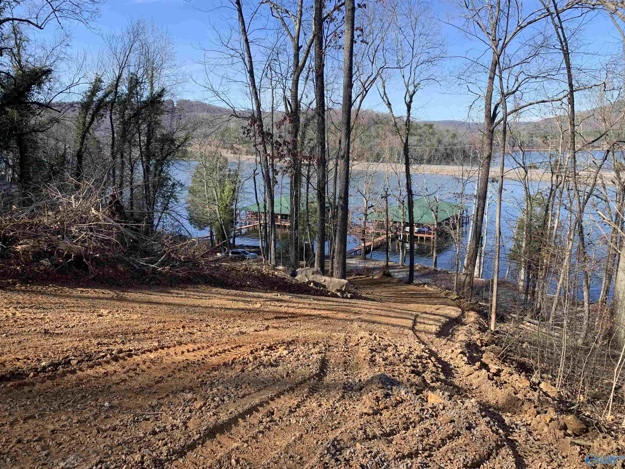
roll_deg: +0.5
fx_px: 469
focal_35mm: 26
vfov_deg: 53.1
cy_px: 234
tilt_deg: -10.4
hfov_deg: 67.3
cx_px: 312
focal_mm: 4.25
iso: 25
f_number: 1.8
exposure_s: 1/911
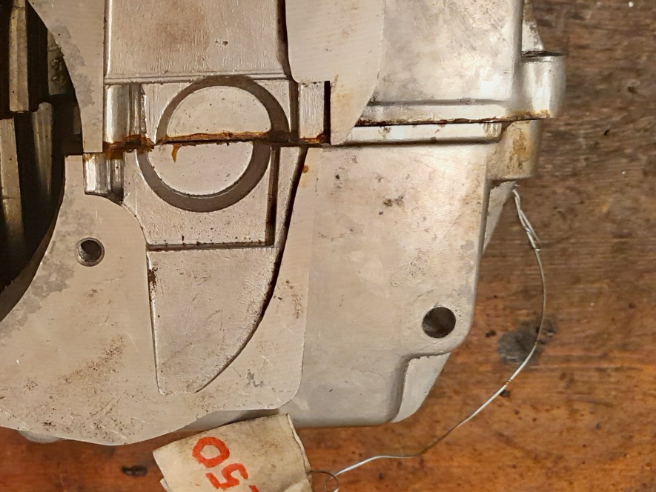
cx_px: 99
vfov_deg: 30.8
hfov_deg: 38.4
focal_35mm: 47
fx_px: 891
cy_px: 200
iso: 400
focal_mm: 4
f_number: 1.8
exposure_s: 1/33
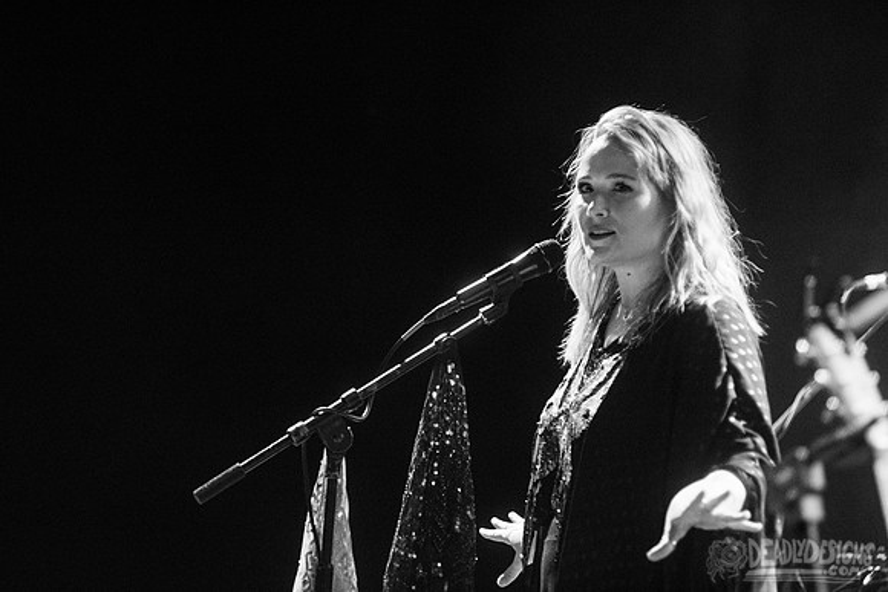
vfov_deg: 5.5
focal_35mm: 249
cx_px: 439
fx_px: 6134
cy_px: 224
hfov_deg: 8.3
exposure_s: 1/320
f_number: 3.2
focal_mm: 200
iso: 2500
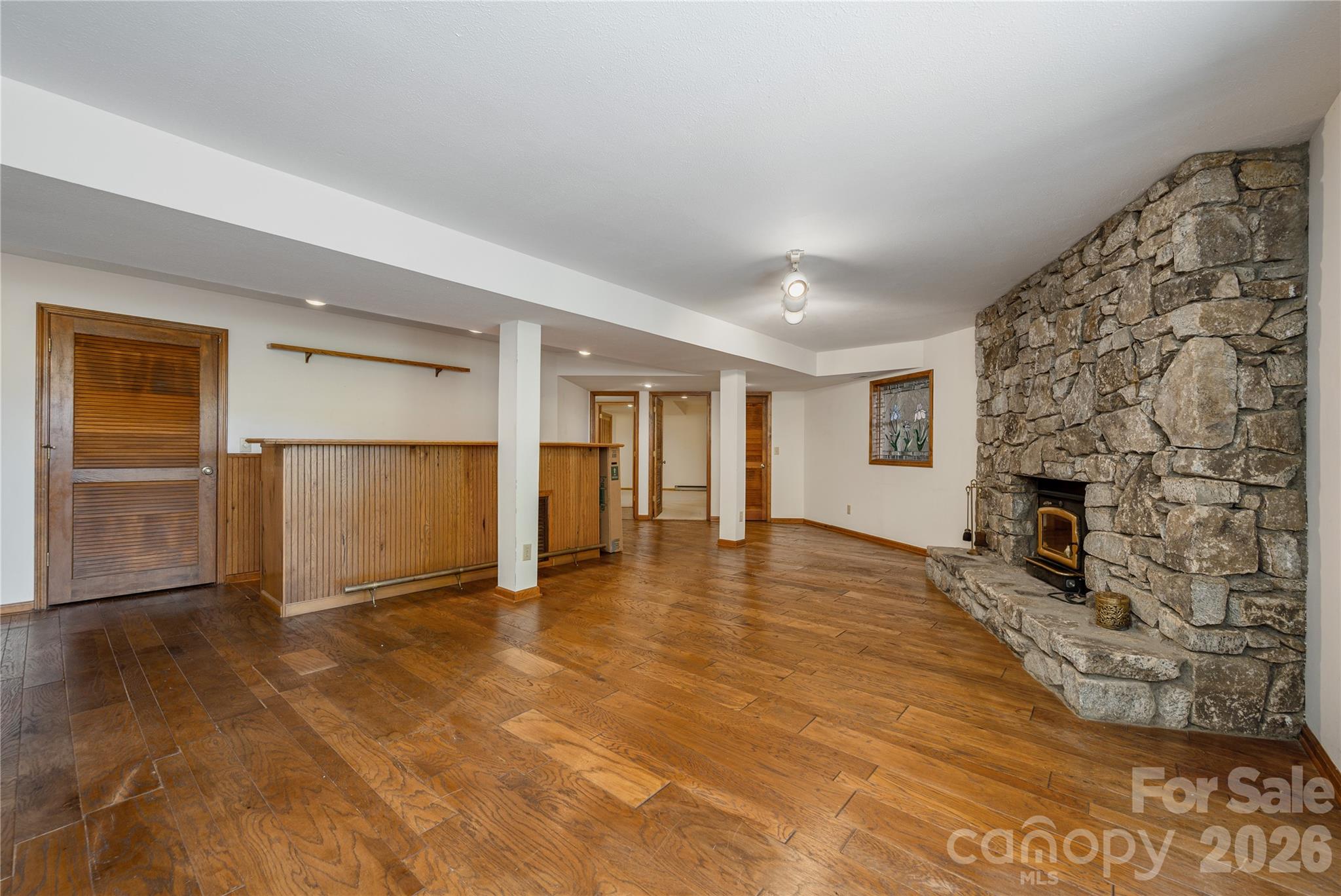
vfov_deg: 81.3
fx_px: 522
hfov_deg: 104.2
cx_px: 670
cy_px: 448
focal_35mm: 14
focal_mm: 14
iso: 320
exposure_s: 1/160
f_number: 7.1
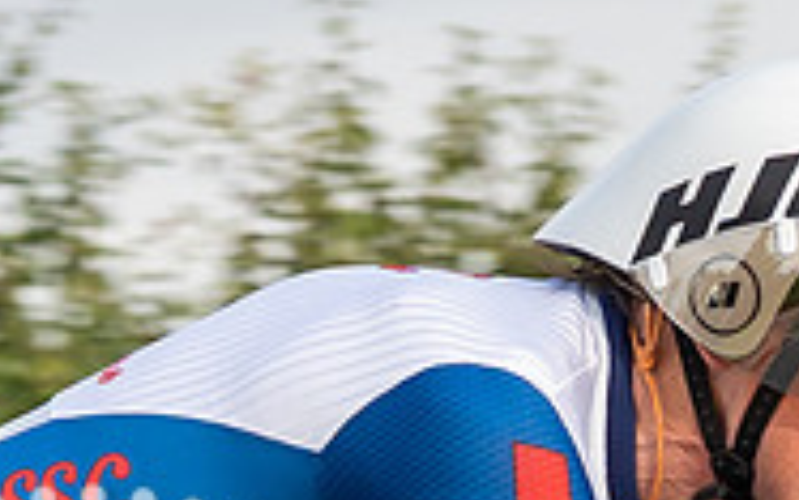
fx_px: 13614
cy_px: 824
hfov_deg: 3.4
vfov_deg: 2.1
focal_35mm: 625
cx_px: 1025
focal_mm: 62
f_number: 4.5
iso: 125
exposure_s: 1/640
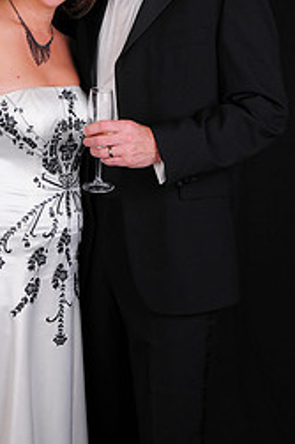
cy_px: 113
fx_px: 959
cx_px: 61
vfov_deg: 25.7
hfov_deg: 17.4
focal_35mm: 78
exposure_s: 1/125
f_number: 8
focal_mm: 29
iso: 200
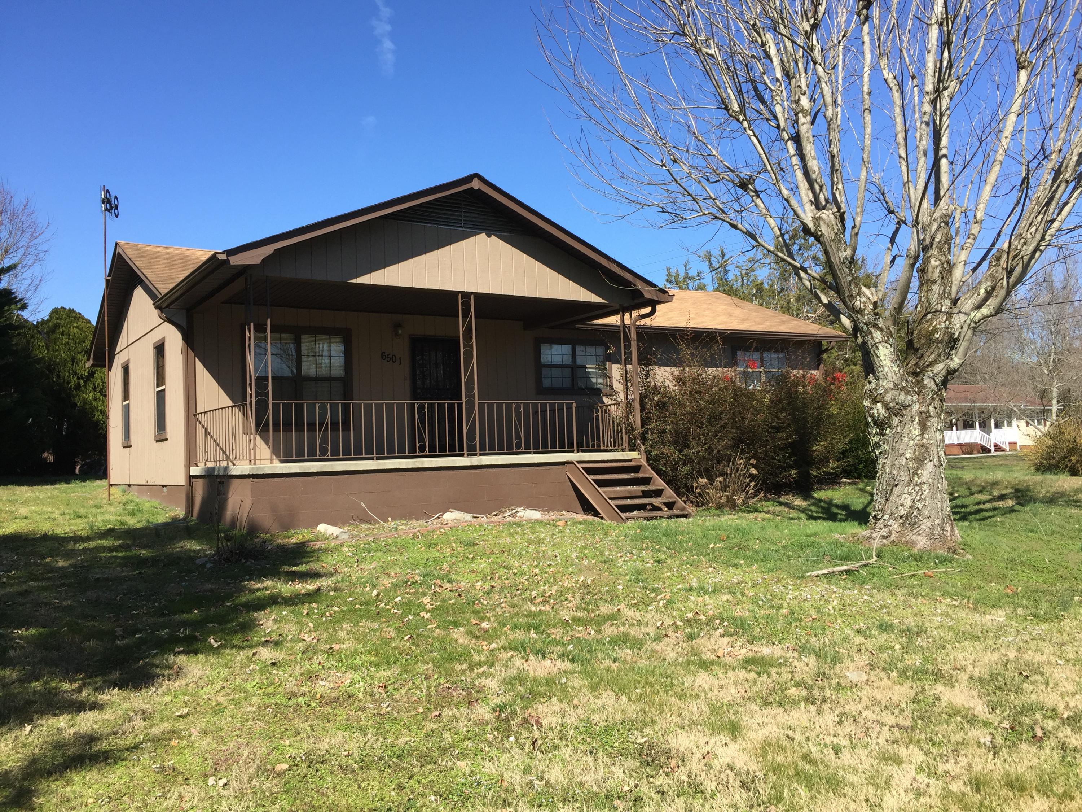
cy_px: 406
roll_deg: +2.5
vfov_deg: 48.2
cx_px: 541
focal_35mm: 29
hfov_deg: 61.7
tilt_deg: +4.6
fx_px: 906
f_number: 2.2
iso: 32
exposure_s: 1/1199
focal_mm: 4.15
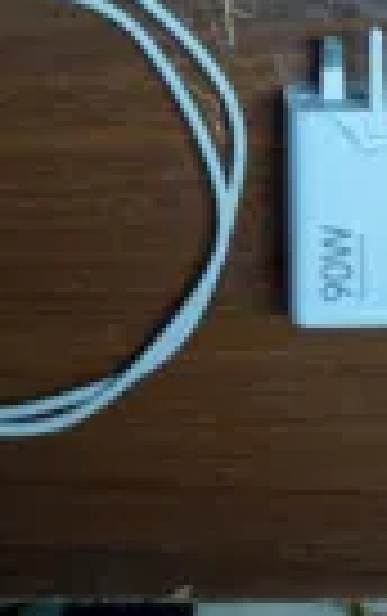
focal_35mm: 71
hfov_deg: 18.4
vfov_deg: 24.9
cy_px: -198
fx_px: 1194
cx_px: 189
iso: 500
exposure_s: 1/40
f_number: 1.67
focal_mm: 6.62
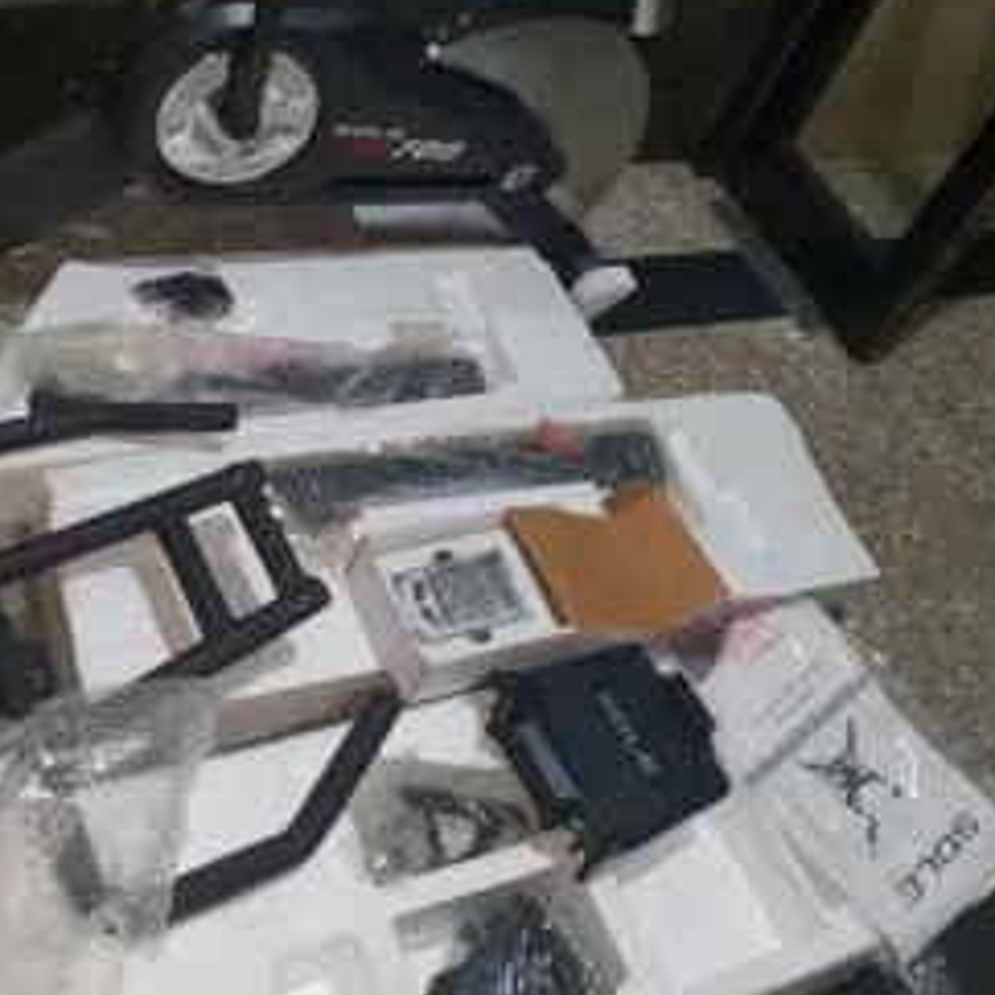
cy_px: 304
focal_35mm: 38
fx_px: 1236
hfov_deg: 43.7
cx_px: 411
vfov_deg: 43.0
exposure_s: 1/33
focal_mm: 4.3
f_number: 2.4
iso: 100
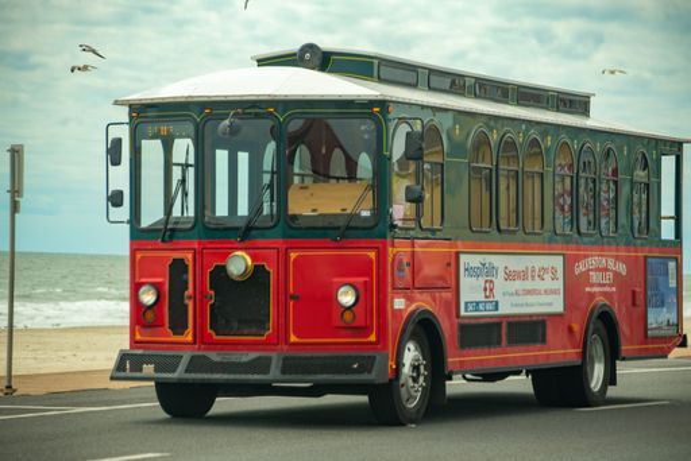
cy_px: 230
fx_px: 2689
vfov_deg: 9.8
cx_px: 346
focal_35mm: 140
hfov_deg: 14.6
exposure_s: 1/1250
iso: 320
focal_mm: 140
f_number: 5
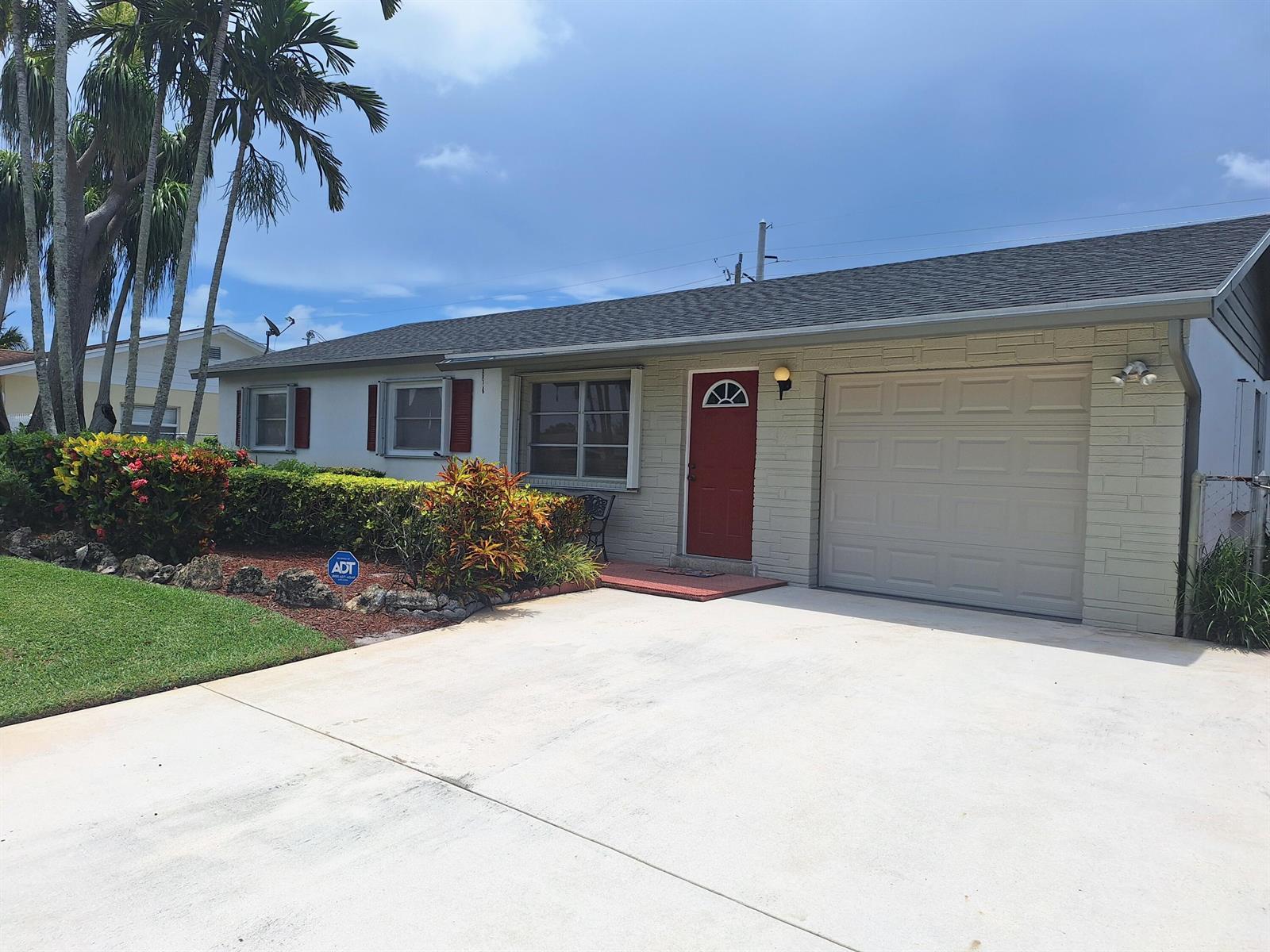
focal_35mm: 23
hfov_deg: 73.9
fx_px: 844
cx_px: 635
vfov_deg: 58.9
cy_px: 476
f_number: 1.8
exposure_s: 1/4310
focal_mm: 5.54
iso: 40
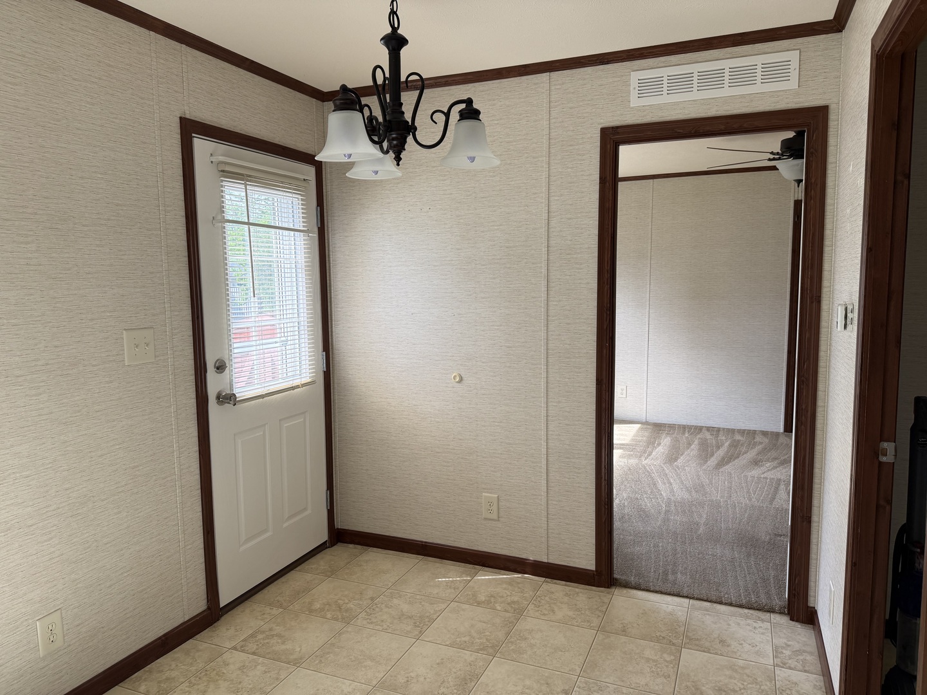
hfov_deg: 71.6
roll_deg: +1.3
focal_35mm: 24
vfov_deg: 56.8
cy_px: 348
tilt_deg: -5.2
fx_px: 643
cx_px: 464
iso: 100
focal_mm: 6.76
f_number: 1.78
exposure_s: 1/412
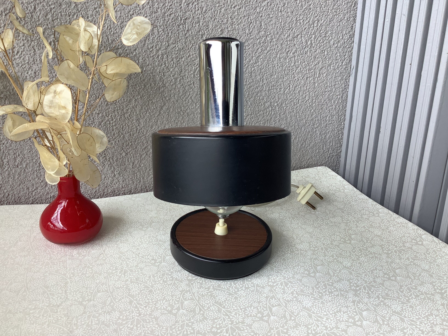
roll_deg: -0.4
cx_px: 224
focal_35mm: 31
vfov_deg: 45.4
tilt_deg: -19.9
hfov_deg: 58.4
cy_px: 168
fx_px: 401
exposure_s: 1/193
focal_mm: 3.3
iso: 25
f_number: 2.4
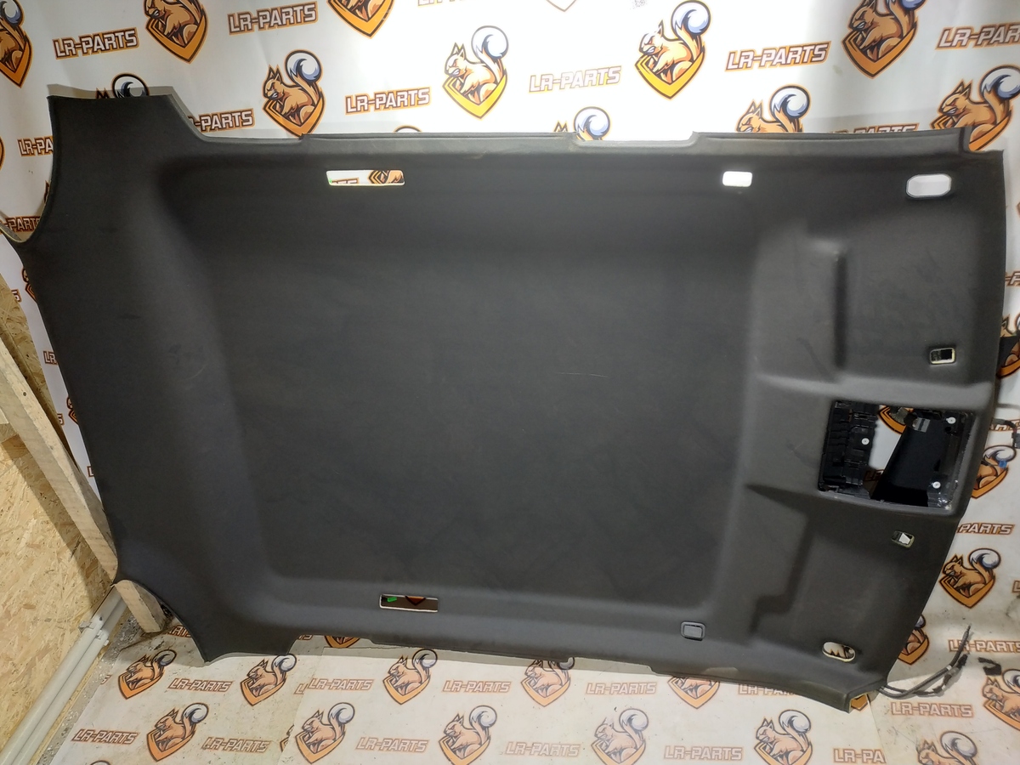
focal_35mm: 24
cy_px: 382
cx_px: 510
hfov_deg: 71.6
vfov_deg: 56.8
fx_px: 707
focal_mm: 3.94
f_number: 1.9
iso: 250
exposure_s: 1/50
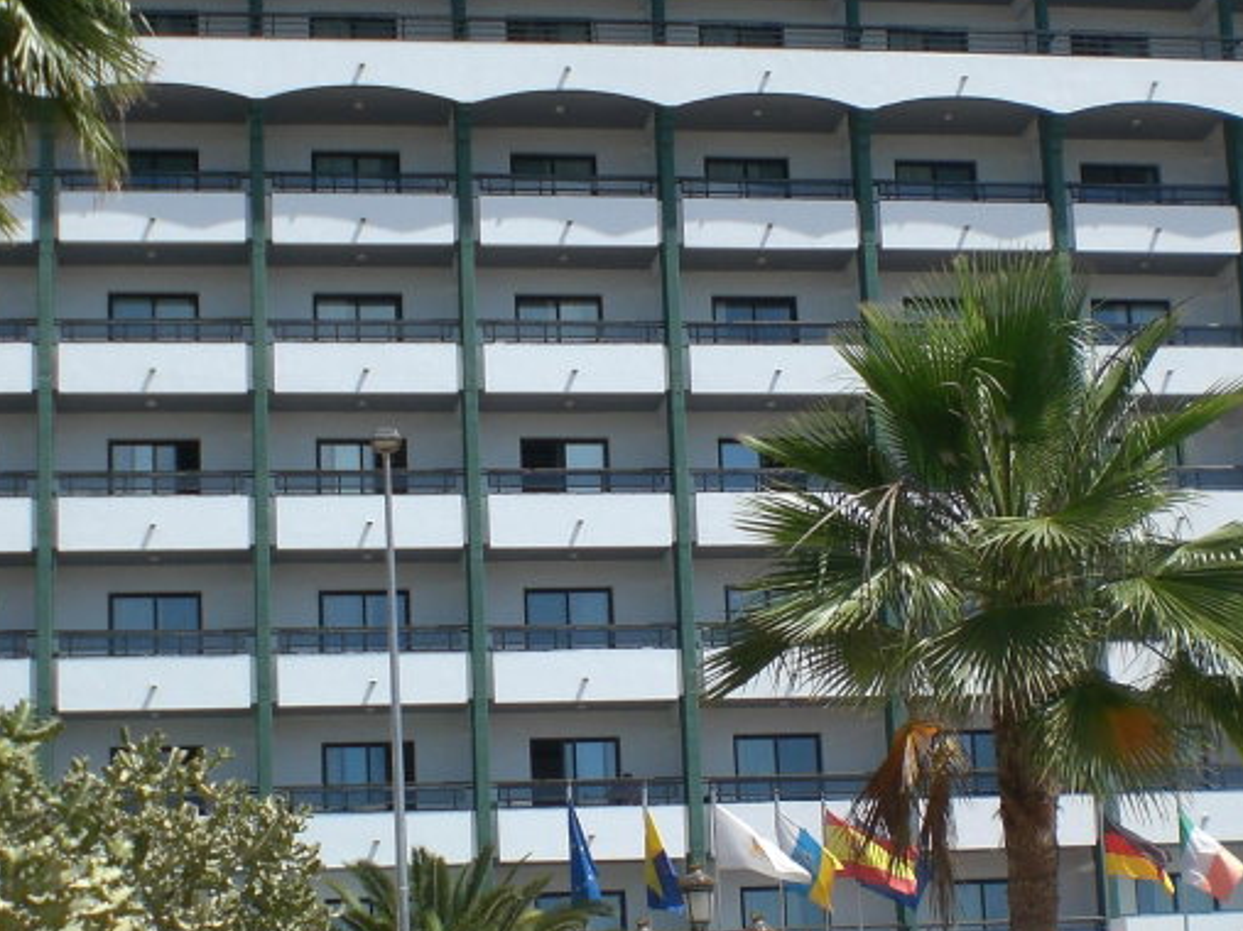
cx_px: 821
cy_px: 647
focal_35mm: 75
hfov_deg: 25.9
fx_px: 2692
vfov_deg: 19.5
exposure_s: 1/500
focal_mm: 6.3
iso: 50
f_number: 4.4
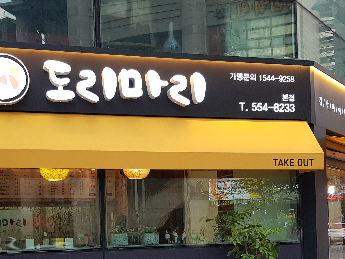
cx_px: 148
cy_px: 231
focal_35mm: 54
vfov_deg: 26.2
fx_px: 538
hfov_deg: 35.5
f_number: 1.7
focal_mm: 4.3
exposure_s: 1/60
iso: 50
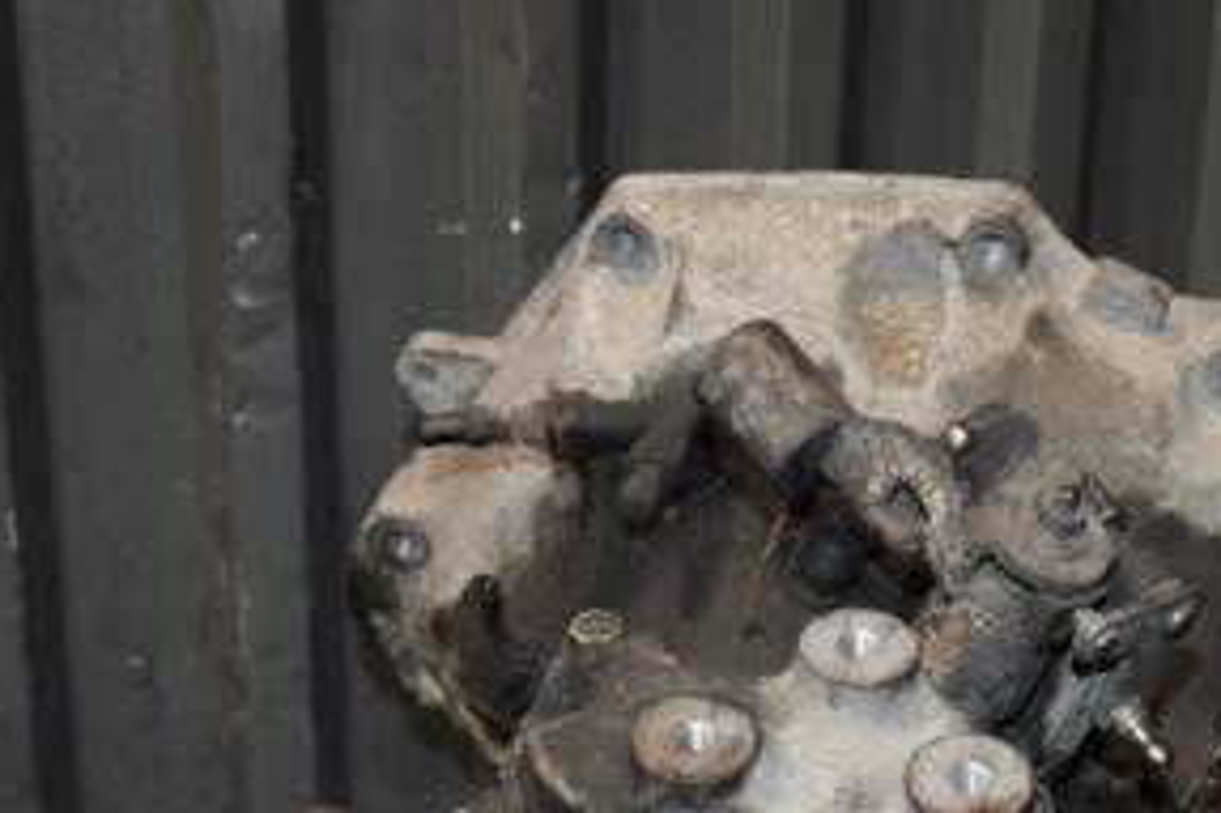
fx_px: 2339
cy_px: 847
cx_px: 885
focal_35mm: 69
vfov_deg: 19.1
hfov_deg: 28.9
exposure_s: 1/60
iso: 800
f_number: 5
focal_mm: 22
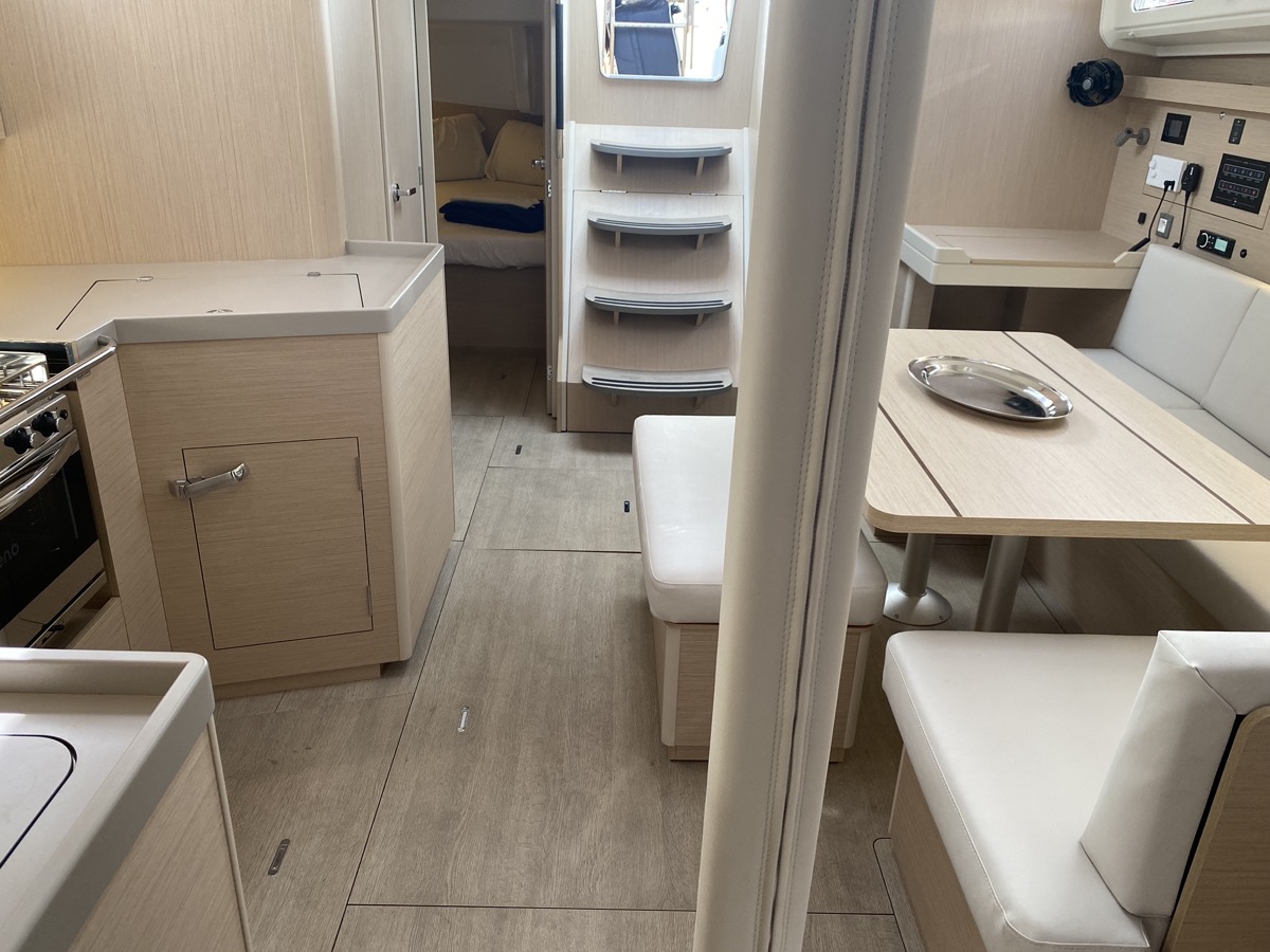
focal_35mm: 26
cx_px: 635
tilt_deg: -23.2
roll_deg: -3.7
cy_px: 476
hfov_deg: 67.3
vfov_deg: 53.1
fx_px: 954
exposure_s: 1/121
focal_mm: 4.25
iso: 125
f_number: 1.8
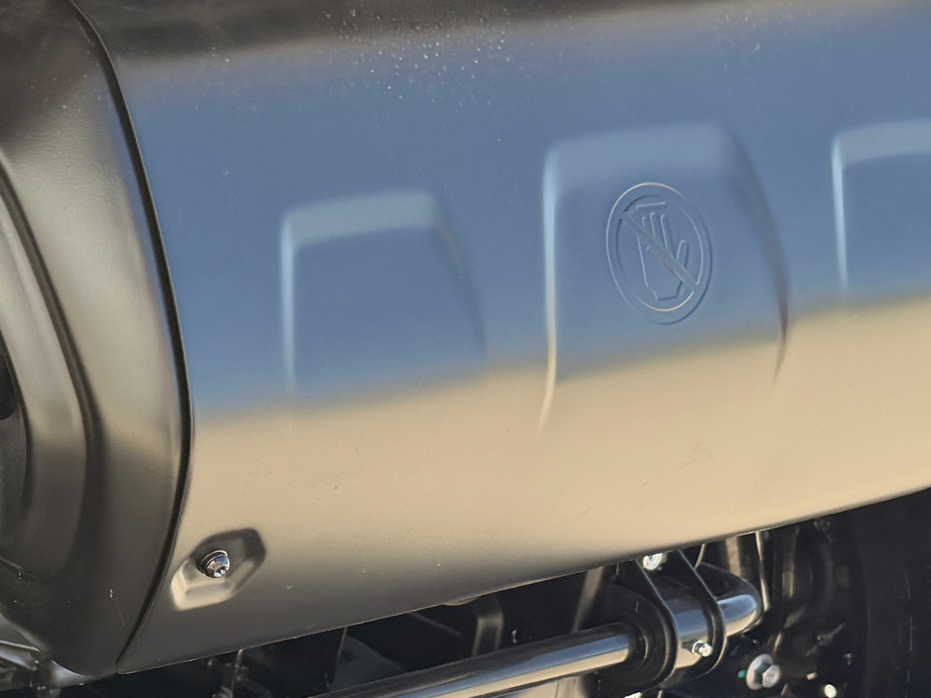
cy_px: 712
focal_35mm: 87
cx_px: -196
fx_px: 2340
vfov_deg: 16.6
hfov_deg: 20.9
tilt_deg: -24.8
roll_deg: -1.1
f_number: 1.78
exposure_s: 1/407
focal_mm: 6.76
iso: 100
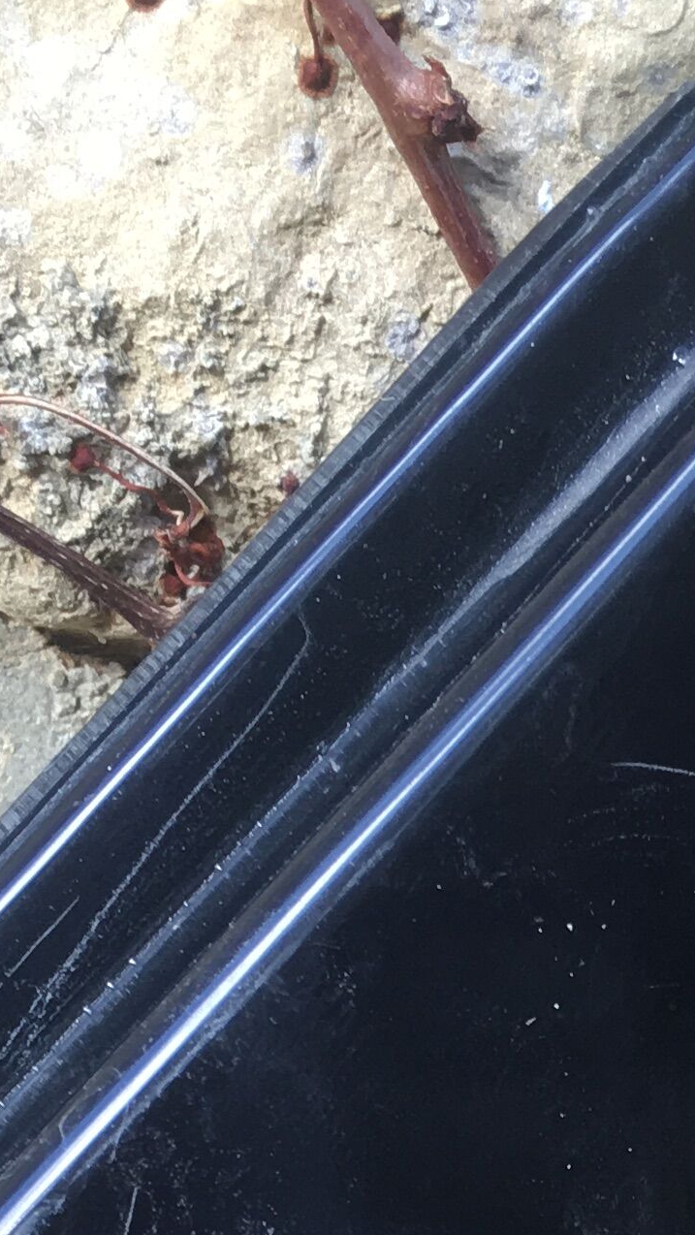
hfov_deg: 11.9
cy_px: 1777
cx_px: 795
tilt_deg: -20.8
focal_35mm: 100
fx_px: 3275
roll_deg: -0.4
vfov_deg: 19.1
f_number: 2.2
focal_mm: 4.15
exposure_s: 1/100
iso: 32
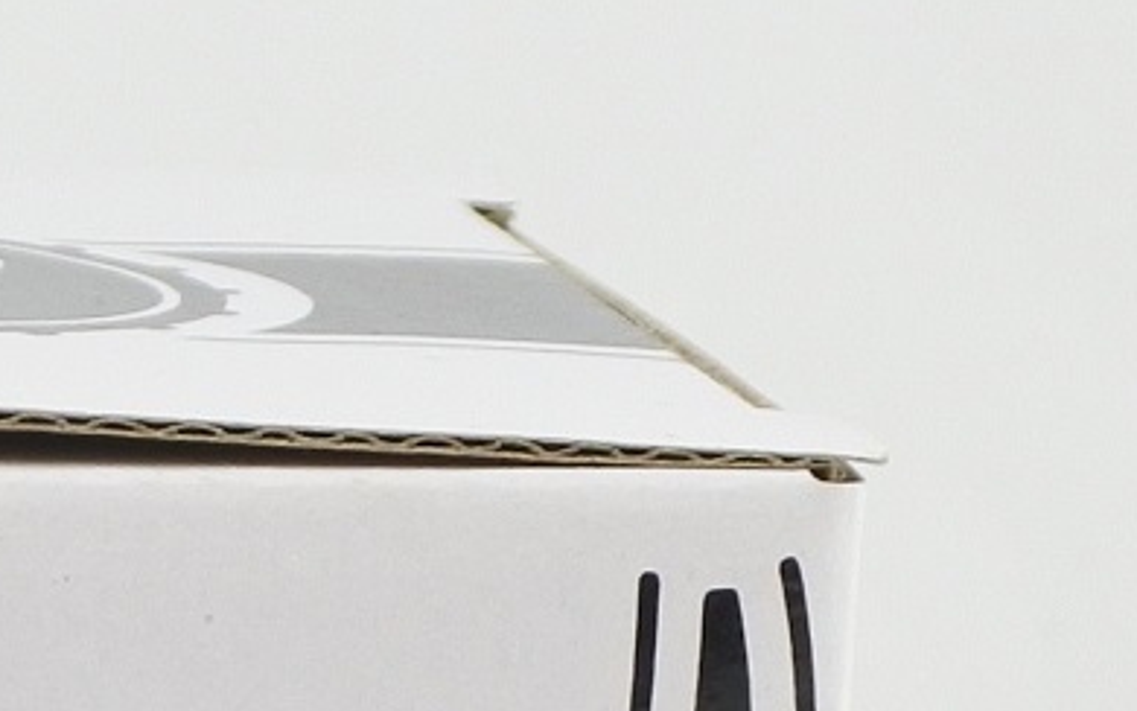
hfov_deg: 10.7
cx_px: -872
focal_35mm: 184
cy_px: 1480
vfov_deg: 6.9
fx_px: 5703
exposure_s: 1/125
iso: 450
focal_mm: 12.3
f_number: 3.8
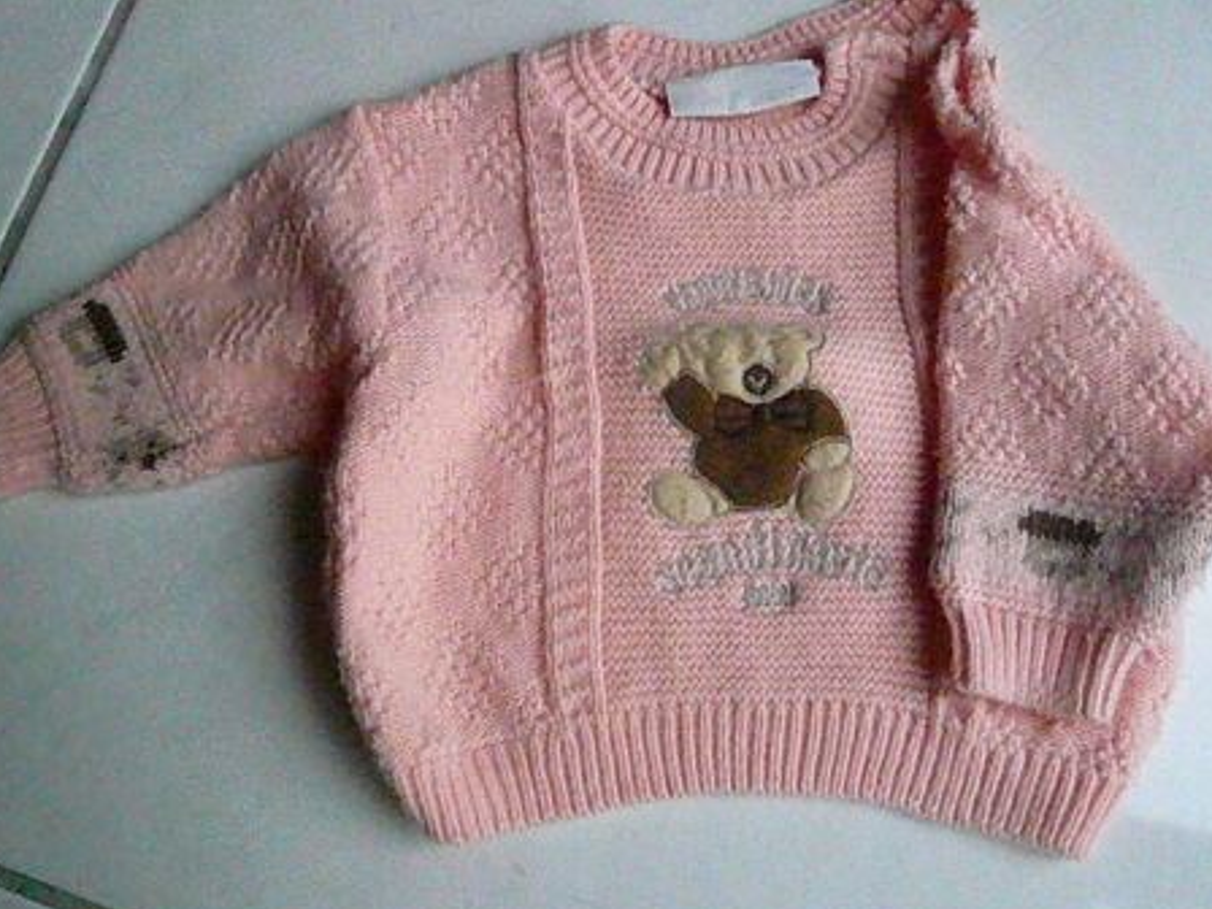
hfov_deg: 60.0
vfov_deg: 46.8
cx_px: 590
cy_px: 484
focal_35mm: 30
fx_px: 1050
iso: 3200
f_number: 2.8
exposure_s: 1/800
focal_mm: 4.6
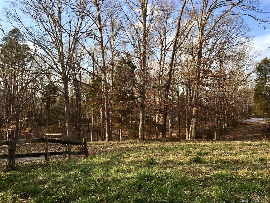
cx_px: 135
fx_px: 226
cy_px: 102
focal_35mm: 29
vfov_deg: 48.2
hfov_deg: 61.7
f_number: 2.2
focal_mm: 4.15
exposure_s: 1/657
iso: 25
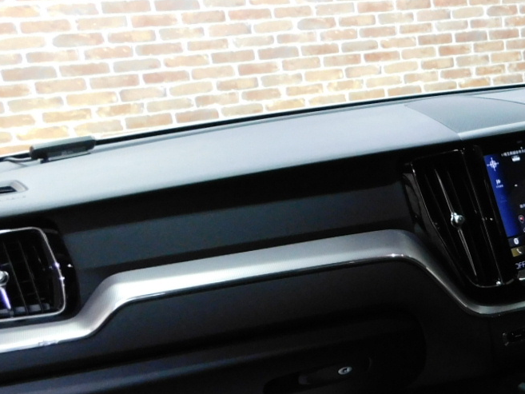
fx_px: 849
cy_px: 232
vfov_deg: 26.1
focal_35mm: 56
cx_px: 614
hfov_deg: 29.9
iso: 400
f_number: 3
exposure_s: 1/25
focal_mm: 4
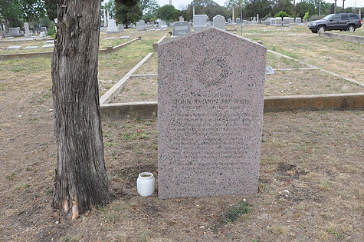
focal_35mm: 33
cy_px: 117
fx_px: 333
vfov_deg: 39.8
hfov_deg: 57.0
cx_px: 212
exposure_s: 1/160
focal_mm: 18
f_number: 6.3
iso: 200
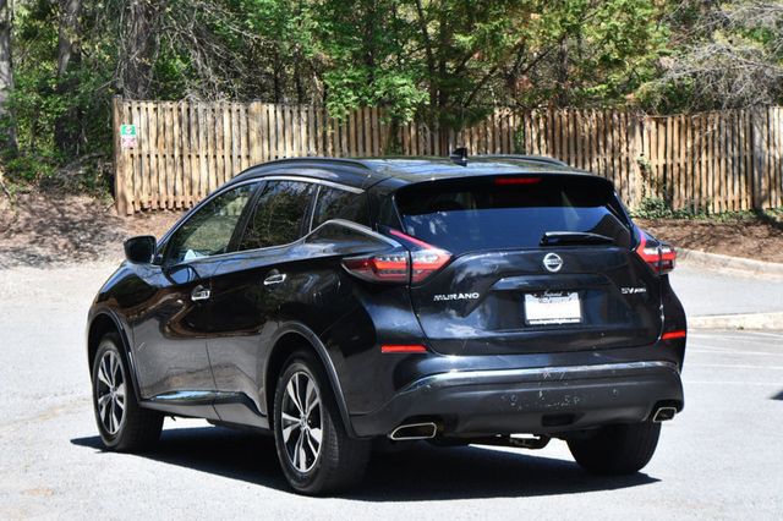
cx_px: 392
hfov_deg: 19.5
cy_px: 260
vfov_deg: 13.0
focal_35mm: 105
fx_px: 2282
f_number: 7.1
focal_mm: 70
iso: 200
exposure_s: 1/250
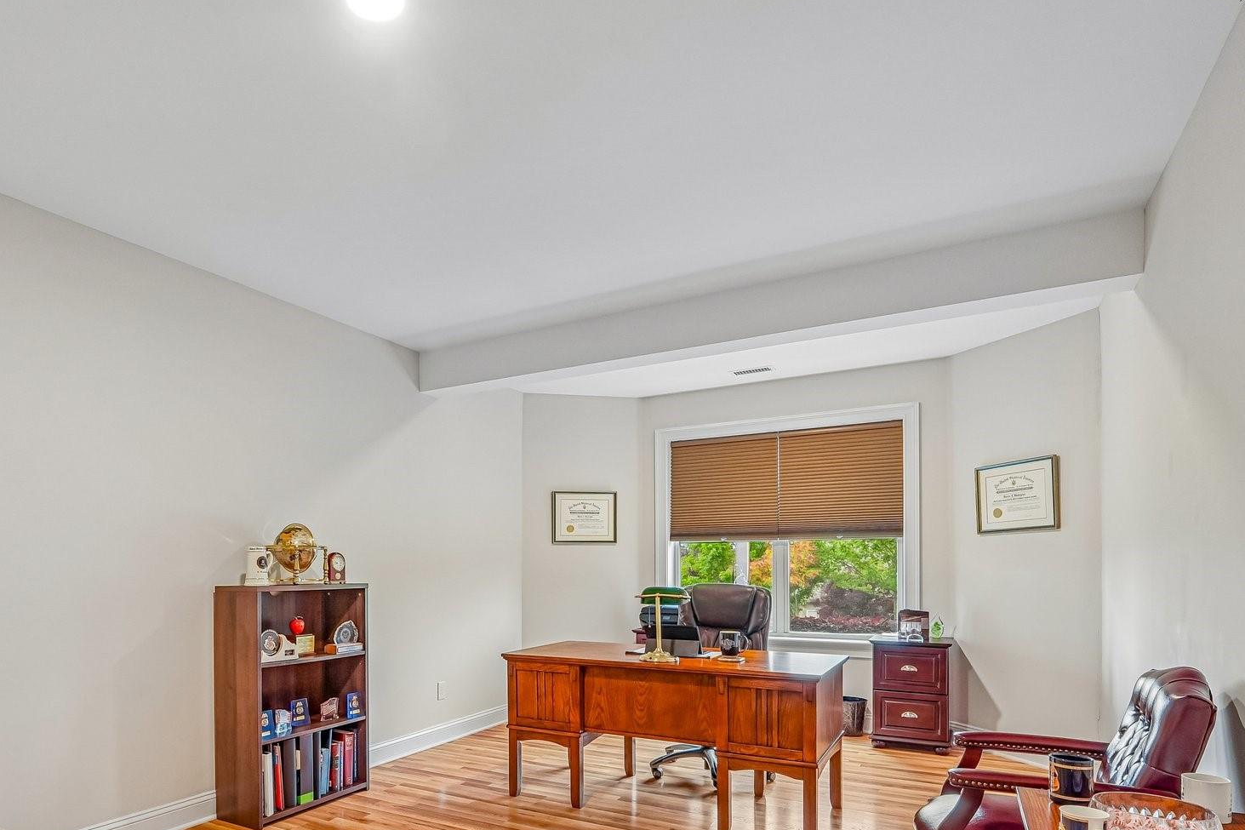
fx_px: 726
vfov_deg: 57.7
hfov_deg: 79.9
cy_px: 573
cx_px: 476
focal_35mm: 21
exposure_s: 1/4
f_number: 8
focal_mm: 10
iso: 400
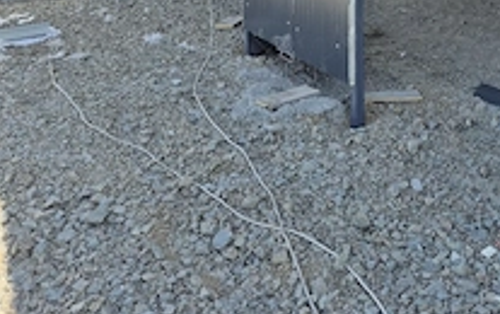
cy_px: -101
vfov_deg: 23.9
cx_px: 360
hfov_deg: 41.6
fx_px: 641
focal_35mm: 47
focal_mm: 5.4
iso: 25
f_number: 1.8
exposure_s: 1/667
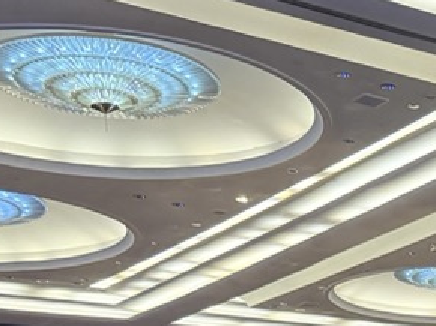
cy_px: 622
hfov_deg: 16.1
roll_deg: +2.8
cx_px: 750
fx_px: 1334
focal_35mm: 106
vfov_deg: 12.5
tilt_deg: -1.3
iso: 640
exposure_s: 1/60
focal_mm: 6.76
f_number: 1.78
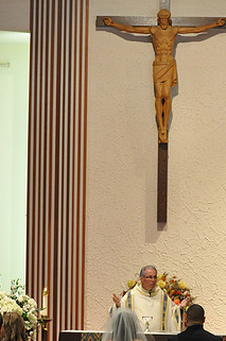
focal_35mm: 190
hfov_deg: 7.2
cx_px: 143
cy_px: 227
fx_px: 1795
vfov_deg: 10.8
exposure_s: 1/60
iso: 2500
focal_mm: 70
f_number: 2.8
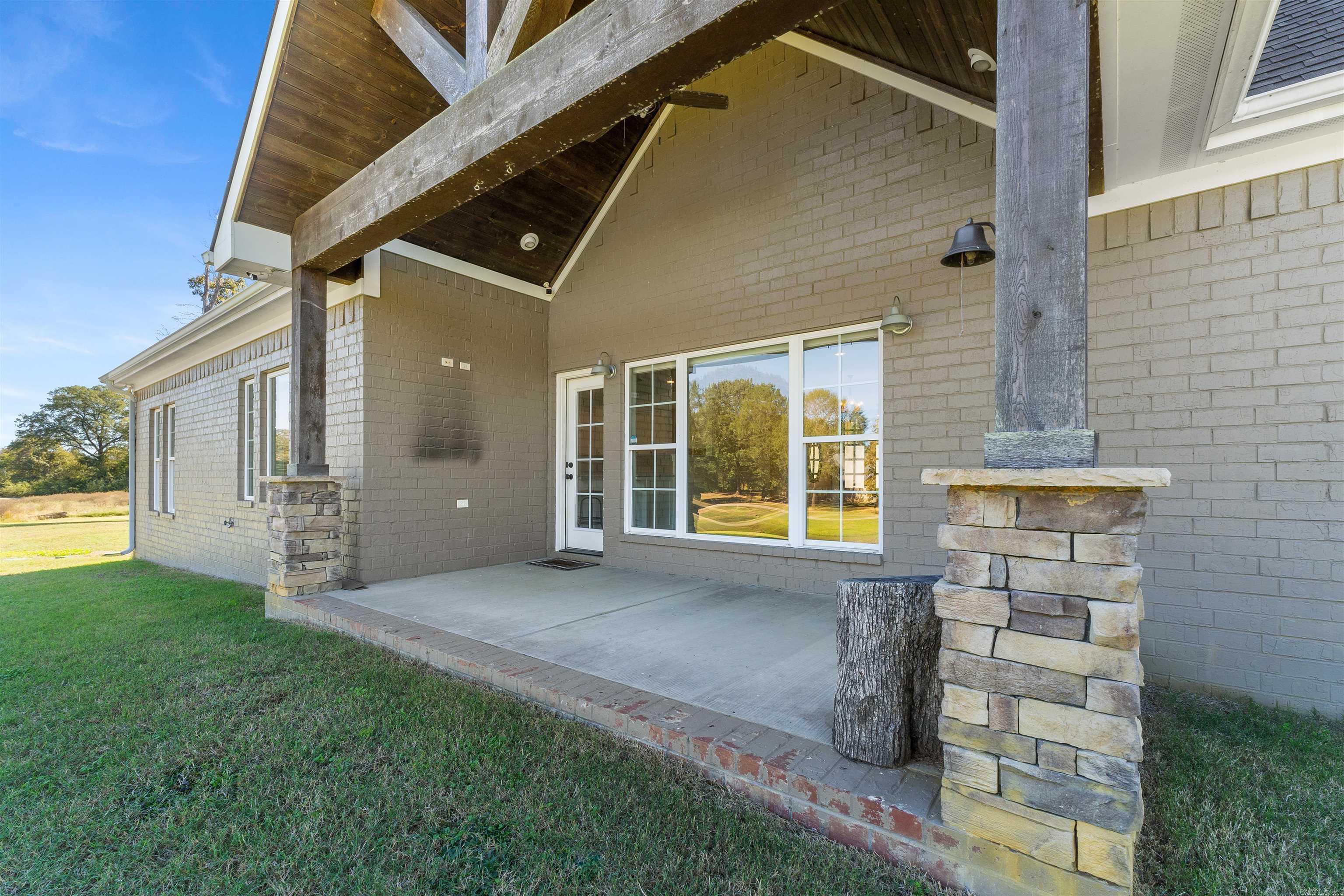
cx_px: 672
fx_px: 560
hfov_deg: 100.4
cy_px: 448
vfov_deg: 77.3
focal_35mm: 15
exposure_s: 1/50
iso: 200
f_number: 9
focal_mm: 10
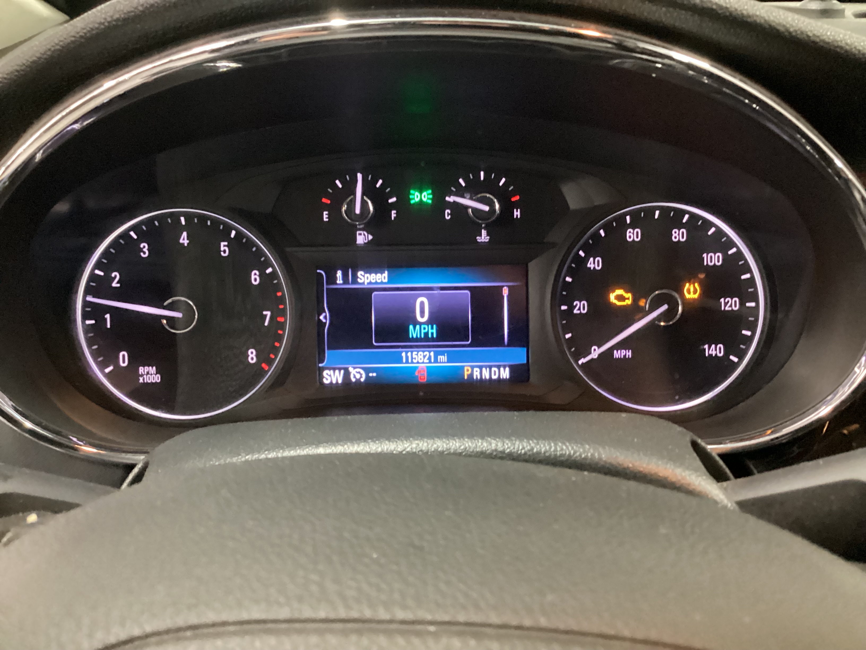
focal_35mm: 31
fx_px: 776
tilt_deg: -25.2
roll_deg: -1.0
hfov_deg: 58.4
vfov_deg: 45.4
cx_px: 433
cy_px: 325
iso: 640
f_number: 2.4
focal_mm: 3.3
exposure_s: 1/20
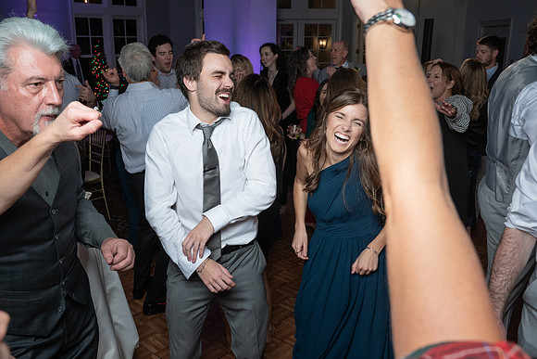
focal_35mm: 33
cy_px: 187
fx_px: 494
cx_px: 248
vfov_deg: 39.8
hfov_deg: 57.0
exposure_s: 1/200
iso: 2000
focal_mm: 29
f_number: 5.6
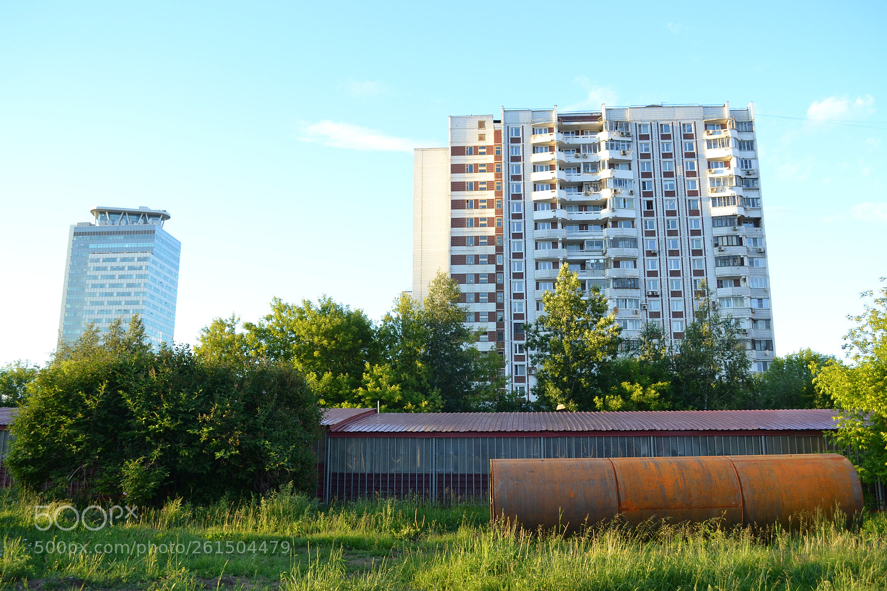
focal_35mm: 33
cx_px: 444
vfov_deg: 40.0
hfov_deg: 57.2
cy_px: 296
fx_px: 813
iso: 280
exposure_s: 1/125
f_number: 5.6
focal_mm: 22
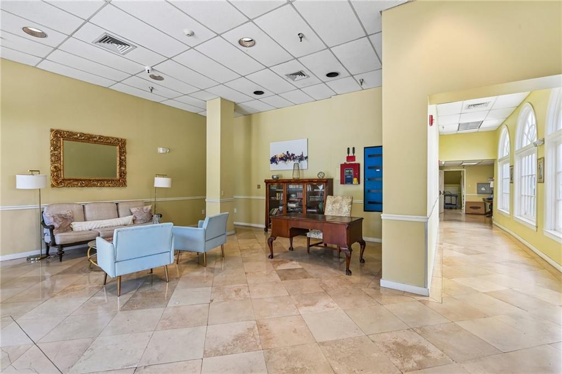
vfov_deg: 73.7
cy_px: 187
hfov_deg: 96.8
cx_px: 281
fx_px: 250
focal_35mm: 16
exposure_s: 1/13
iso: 400
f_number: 11
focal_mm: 16
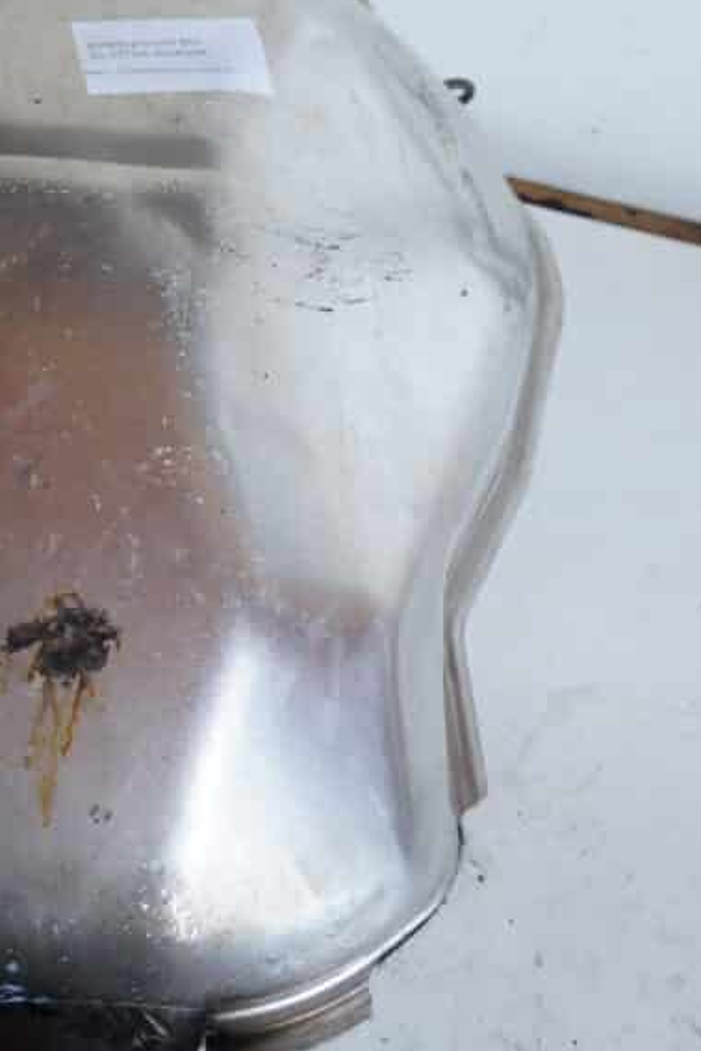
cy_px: 282
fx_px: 1662
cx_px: 97
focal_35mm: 57
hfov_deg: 23.3
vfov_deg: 34.5
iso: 320
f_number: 4
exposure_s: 1/60
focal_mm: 21
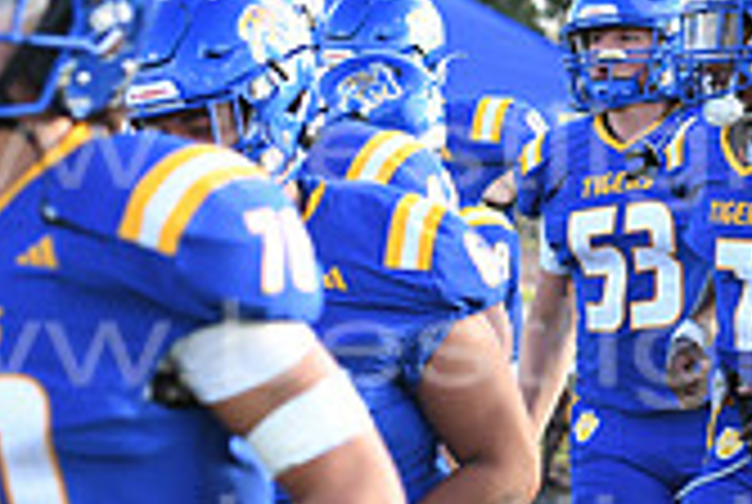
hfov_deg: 4.6
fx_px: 9354
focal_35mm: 447
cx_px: 815
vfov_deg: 3.1
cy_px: 452
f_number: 5.6
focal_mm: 86
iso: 450
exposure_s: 1/500
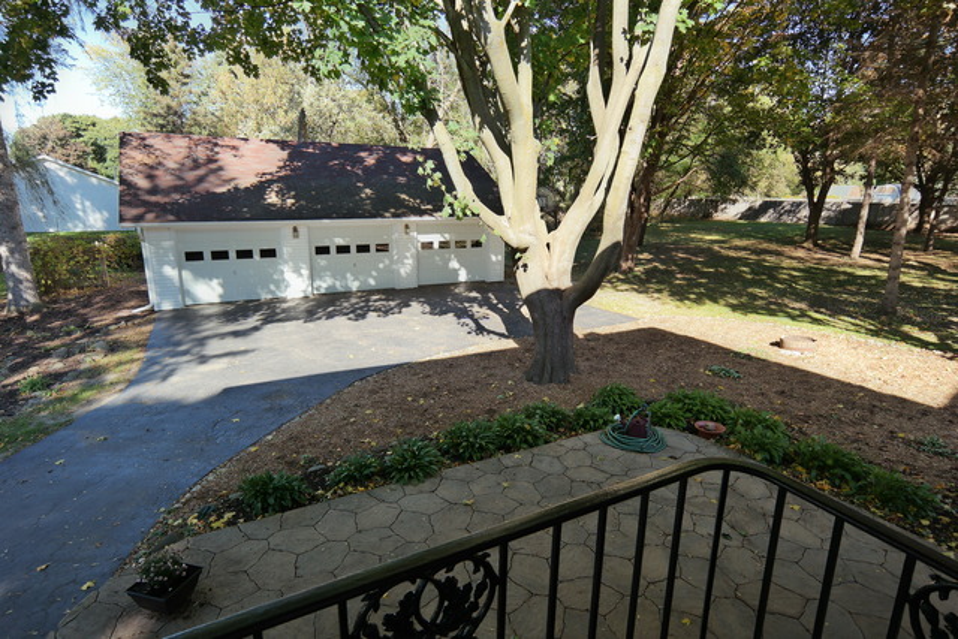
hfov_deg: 90.0
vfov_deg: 67.4
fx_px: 479
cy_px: 320
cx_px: 479
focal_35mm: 18
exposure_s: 1/100
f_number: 5
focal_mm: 12
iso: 100
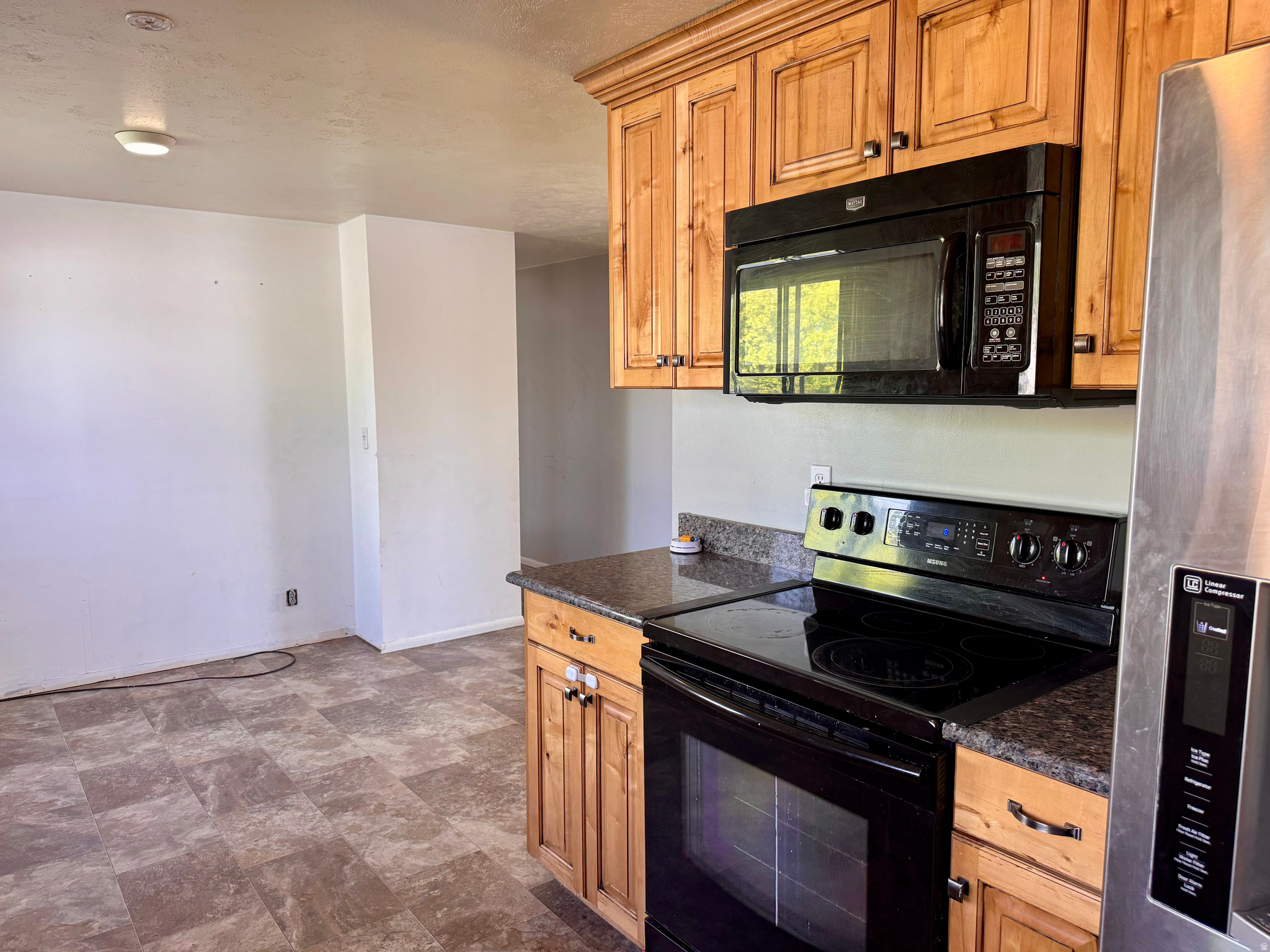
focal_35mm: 24
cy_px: 476
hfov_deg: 71.6
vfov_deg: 56.8
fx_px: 881
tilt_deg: -6.8
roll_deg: -0.1
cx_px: 635
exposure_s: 1/120
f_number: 1.78
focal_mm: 6.76
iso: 125
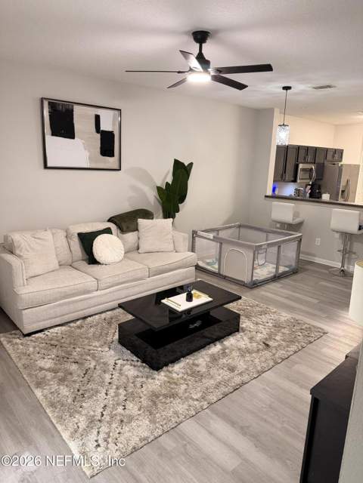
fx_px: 336
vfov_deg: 71.6
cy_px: 242
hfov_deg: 56.8
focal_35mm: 24
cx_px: 182
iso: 320
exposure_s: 1/60
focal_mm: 6.76
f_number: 1.78
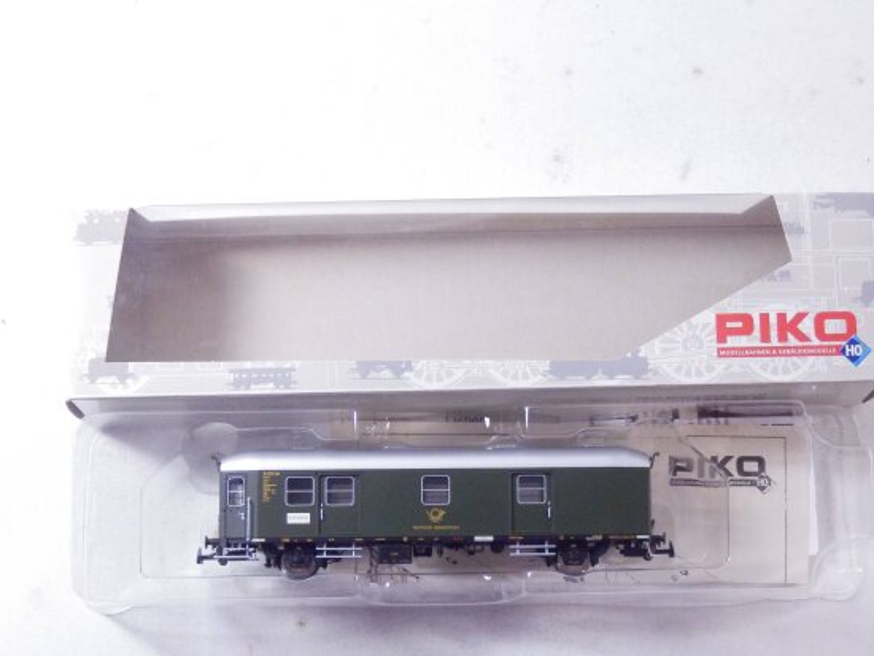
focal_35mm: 72
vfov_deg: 20.5
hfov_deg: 27.0
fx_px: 1819
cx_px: 458
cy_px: 349
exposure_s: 1/160
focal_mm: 11.9
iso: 1000
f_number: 4.4
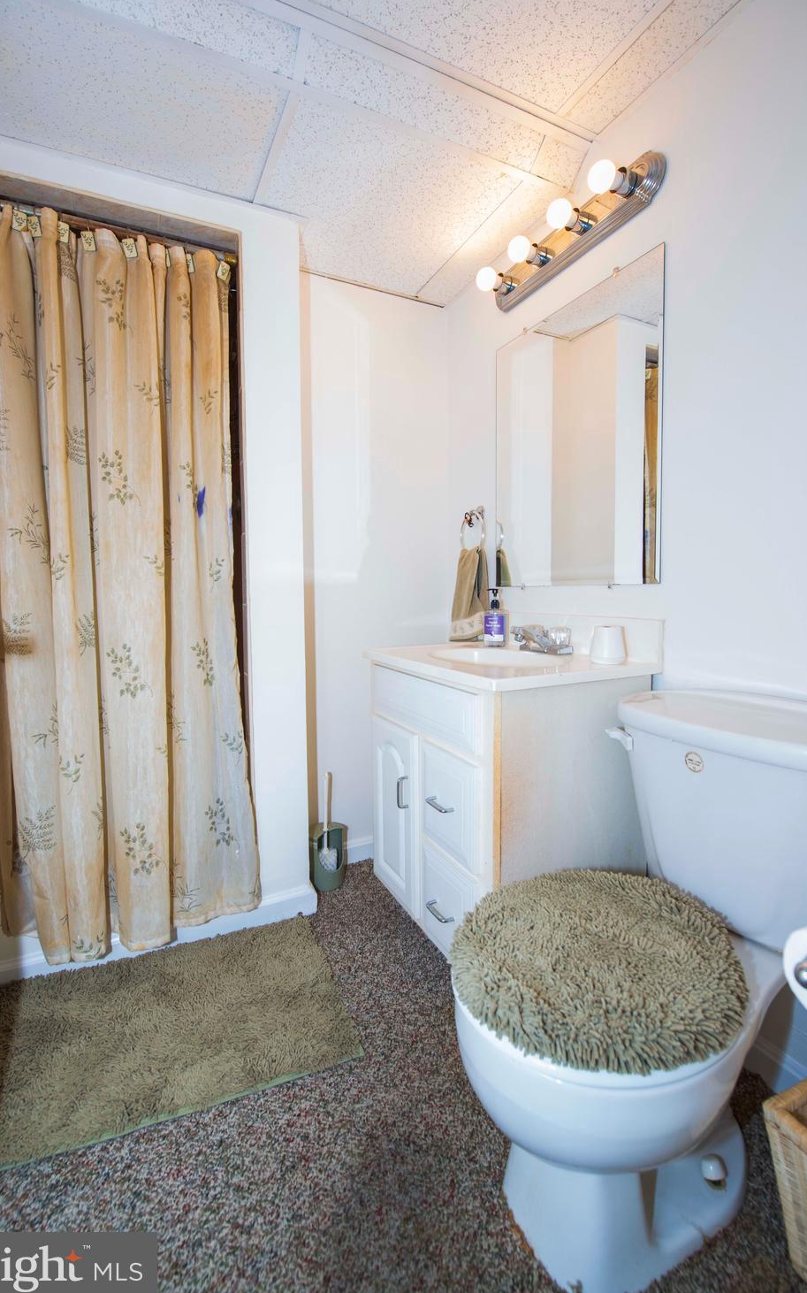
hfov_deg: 74.7
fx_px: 528
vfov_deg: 101.4
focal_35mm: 15
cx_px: 389
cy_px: 625
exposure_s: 1/250
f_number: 5.6
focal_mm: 14
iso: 1400
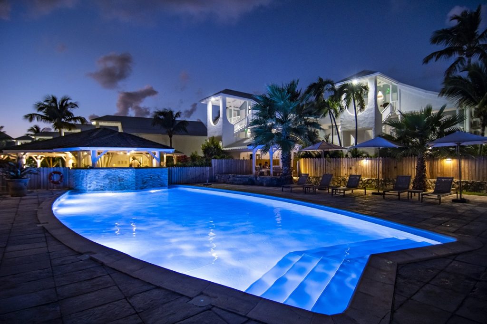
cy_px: 162
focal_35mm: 18
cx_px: 244
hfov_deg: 90.0
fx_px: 243
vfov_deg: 67.3
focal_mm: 12
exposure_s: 1/25
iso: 640
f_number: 4
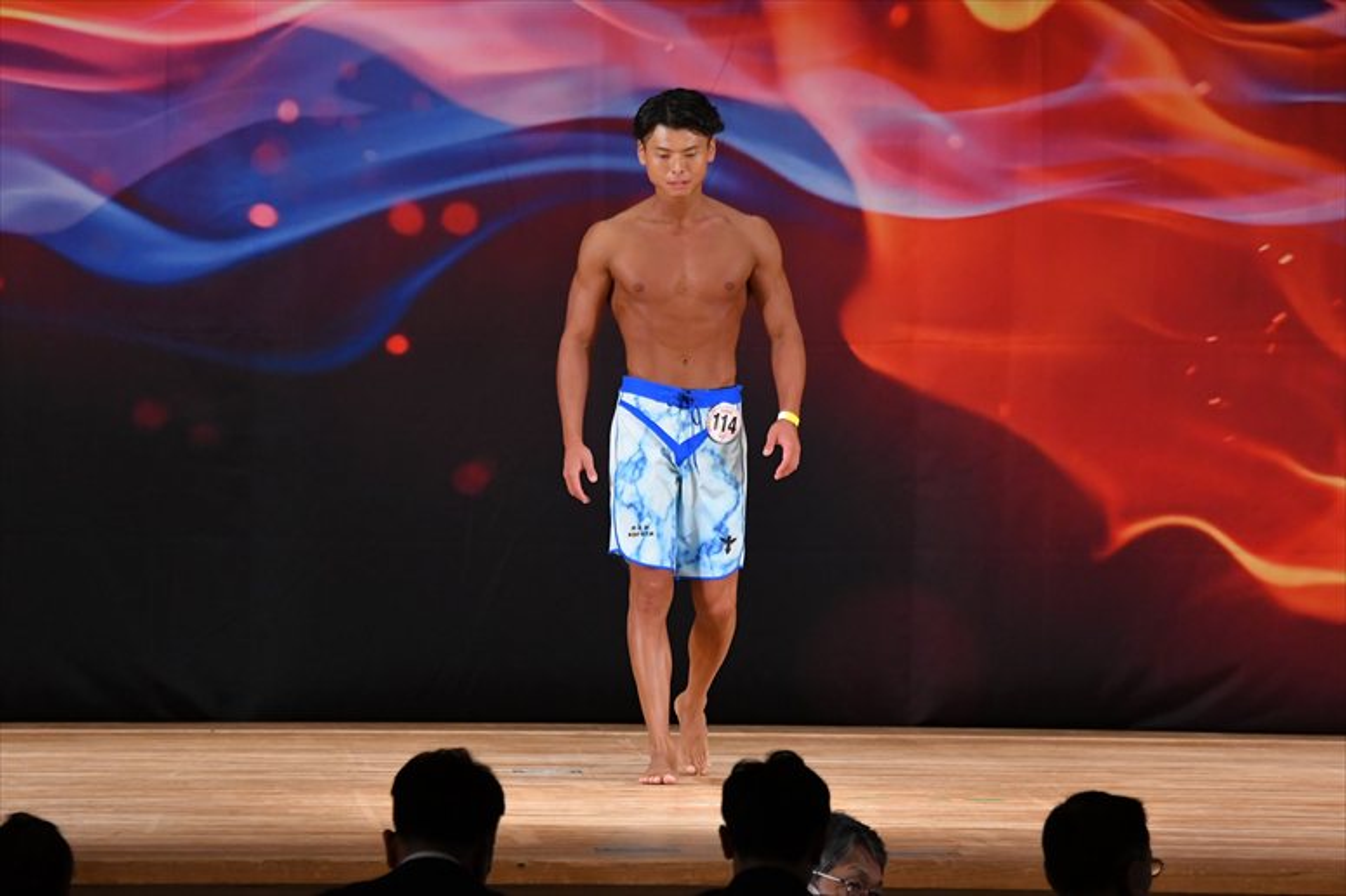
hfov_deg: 9.2
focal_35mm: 225
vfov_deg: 6.1
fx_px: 8409
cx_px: 673
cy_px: 448
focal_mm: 150
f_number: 5.6
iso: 3200
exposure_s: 1/400
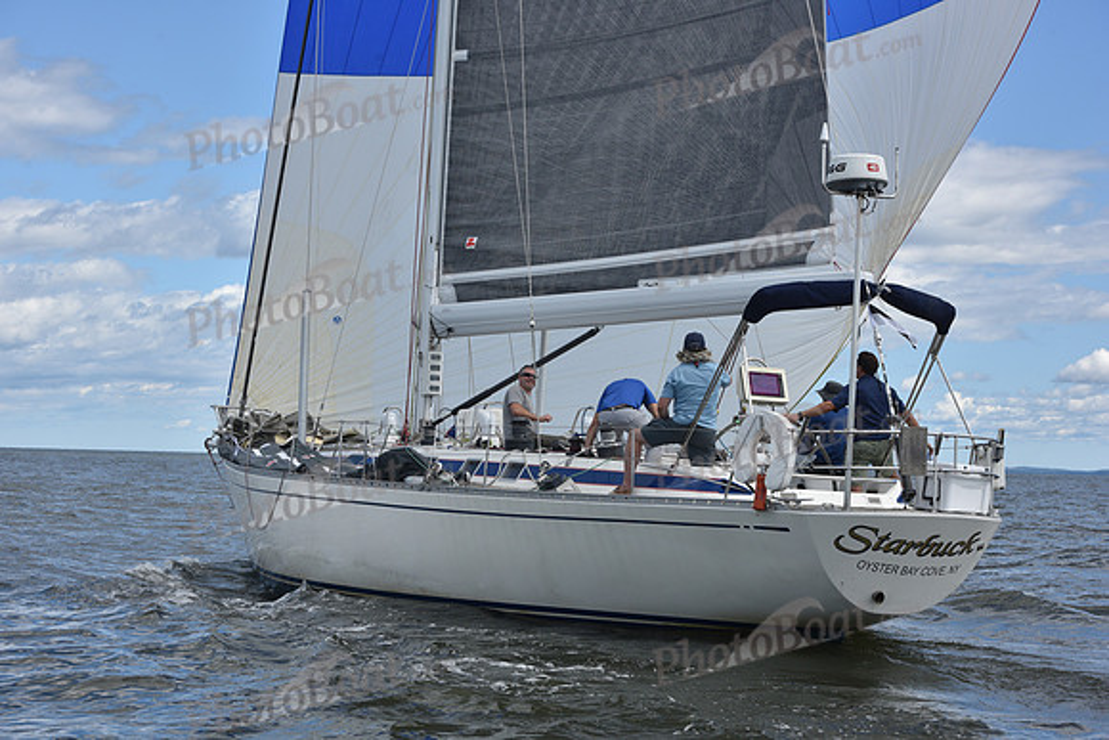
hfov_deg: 28.8
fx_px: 2157
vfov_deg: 19.5
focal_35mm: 70
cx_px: 554
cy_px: 370
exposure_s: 1/800
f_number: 9
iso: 250
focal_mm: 70
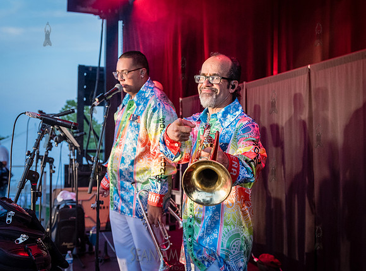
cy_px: 127
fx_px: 447
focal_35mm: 42
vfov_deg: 33.7
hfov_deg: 44.4
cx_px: 203
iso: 2000
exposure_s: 1/500
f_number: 4
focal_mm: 32
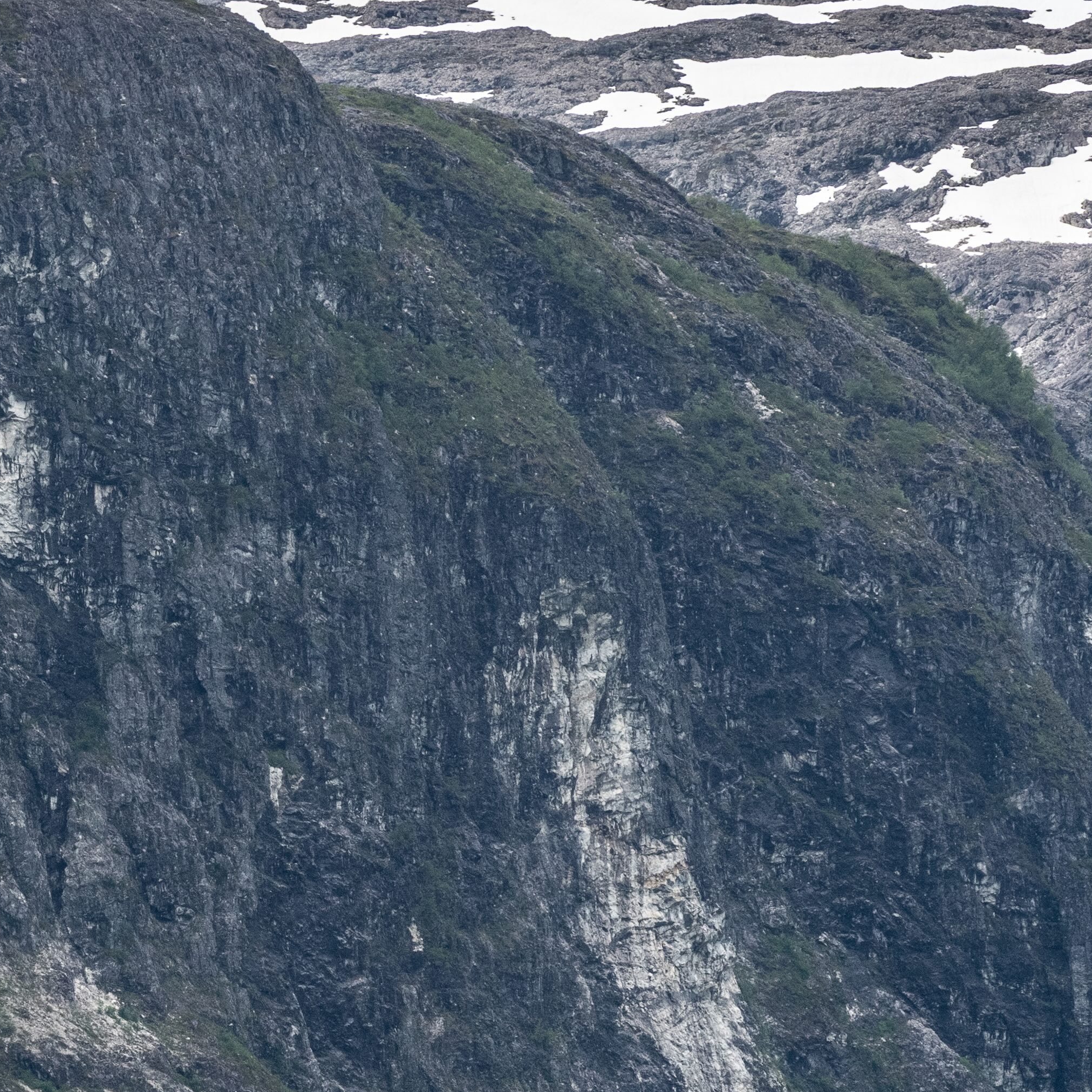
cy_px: 1035
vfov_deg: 2.8
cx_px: 147
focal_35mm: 624
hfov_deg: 2.8
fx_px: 22271
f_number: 14
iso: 320
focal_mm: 180
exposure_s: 1/250
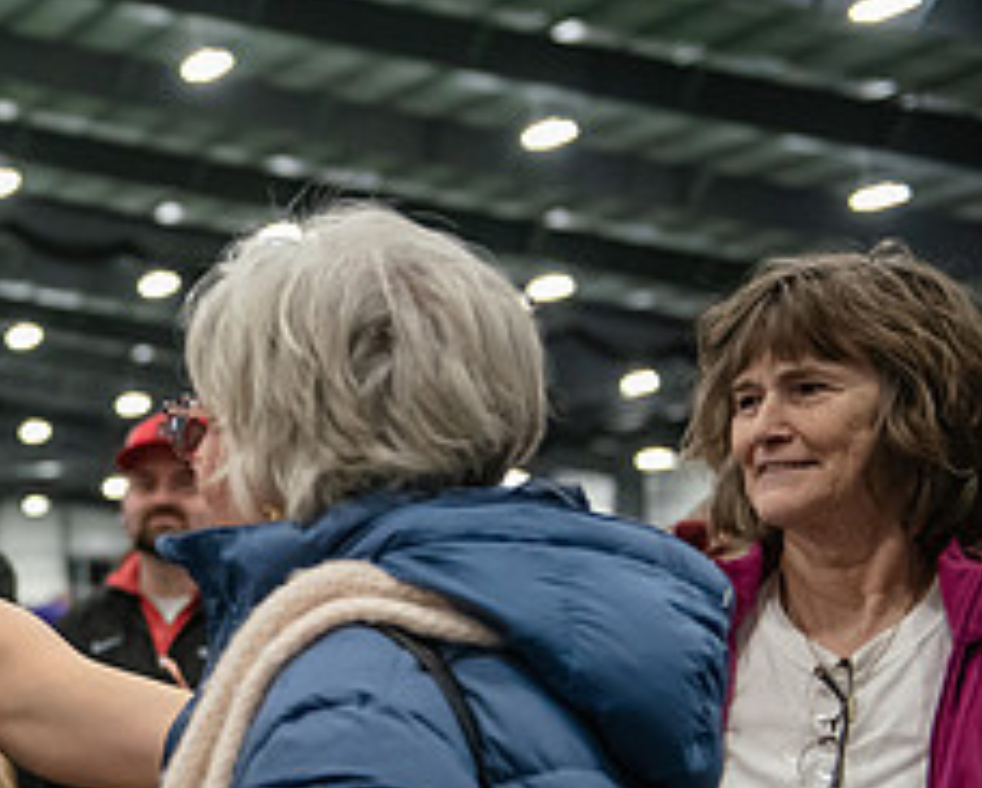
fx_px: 3056
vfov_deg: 14.6
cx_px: -250
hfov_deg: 17.3
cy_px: 631
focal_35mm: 105
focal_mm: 44
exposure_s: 1/400
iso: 5000
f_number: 3.2
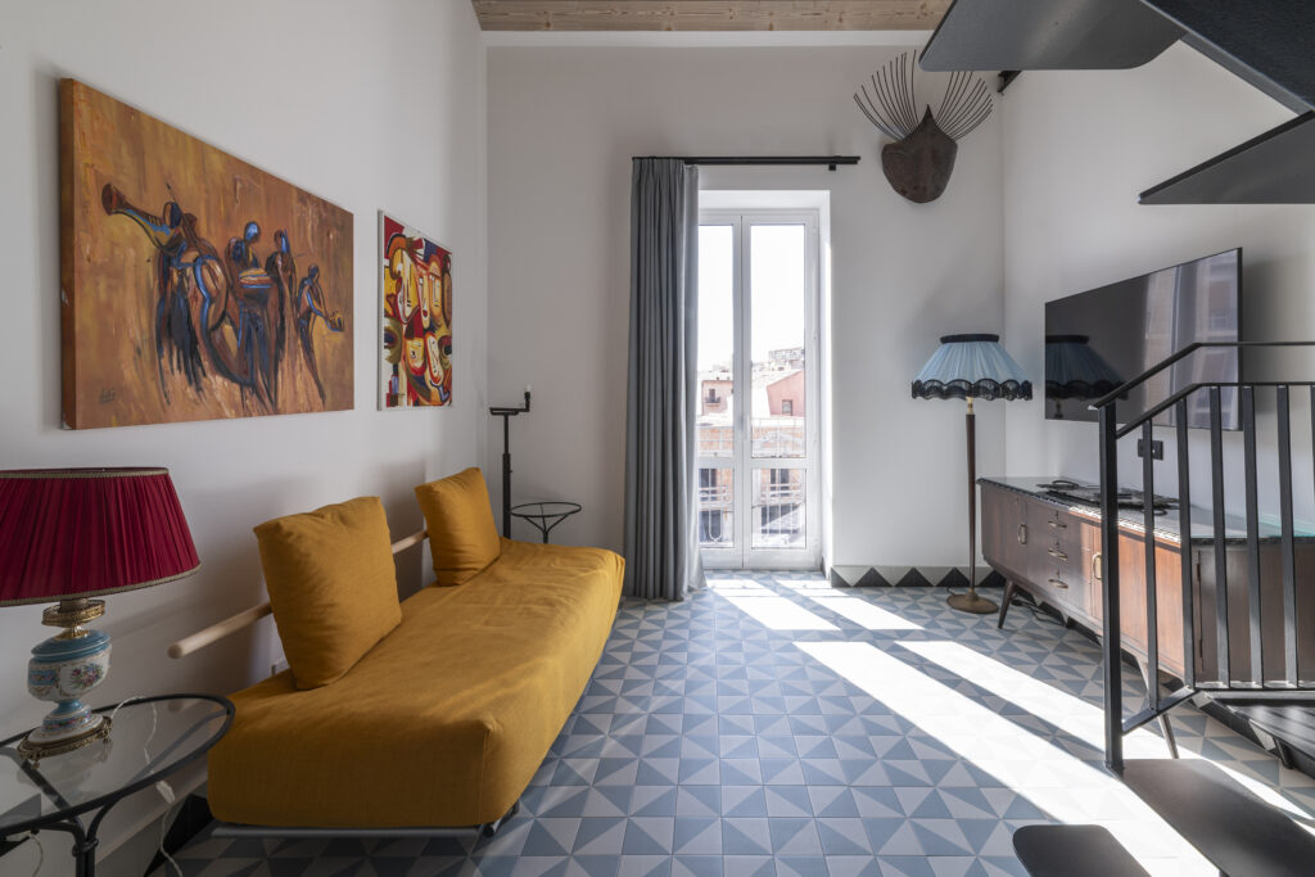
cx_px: 658
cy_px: 438
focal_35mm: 14
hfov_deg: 104.2
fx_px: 511
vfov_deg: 81.2
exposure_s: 1/1.25
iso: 31
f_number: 22
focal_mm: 14
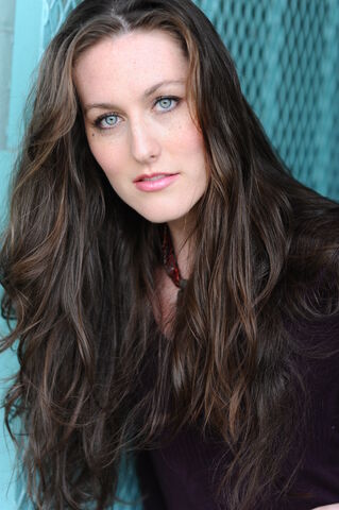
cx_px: 170
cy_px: 255
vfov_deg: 23.9
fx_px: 1203
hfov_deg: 16.0
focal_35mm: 85
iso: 320
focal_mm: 85
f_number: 3.2
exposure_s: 1/400
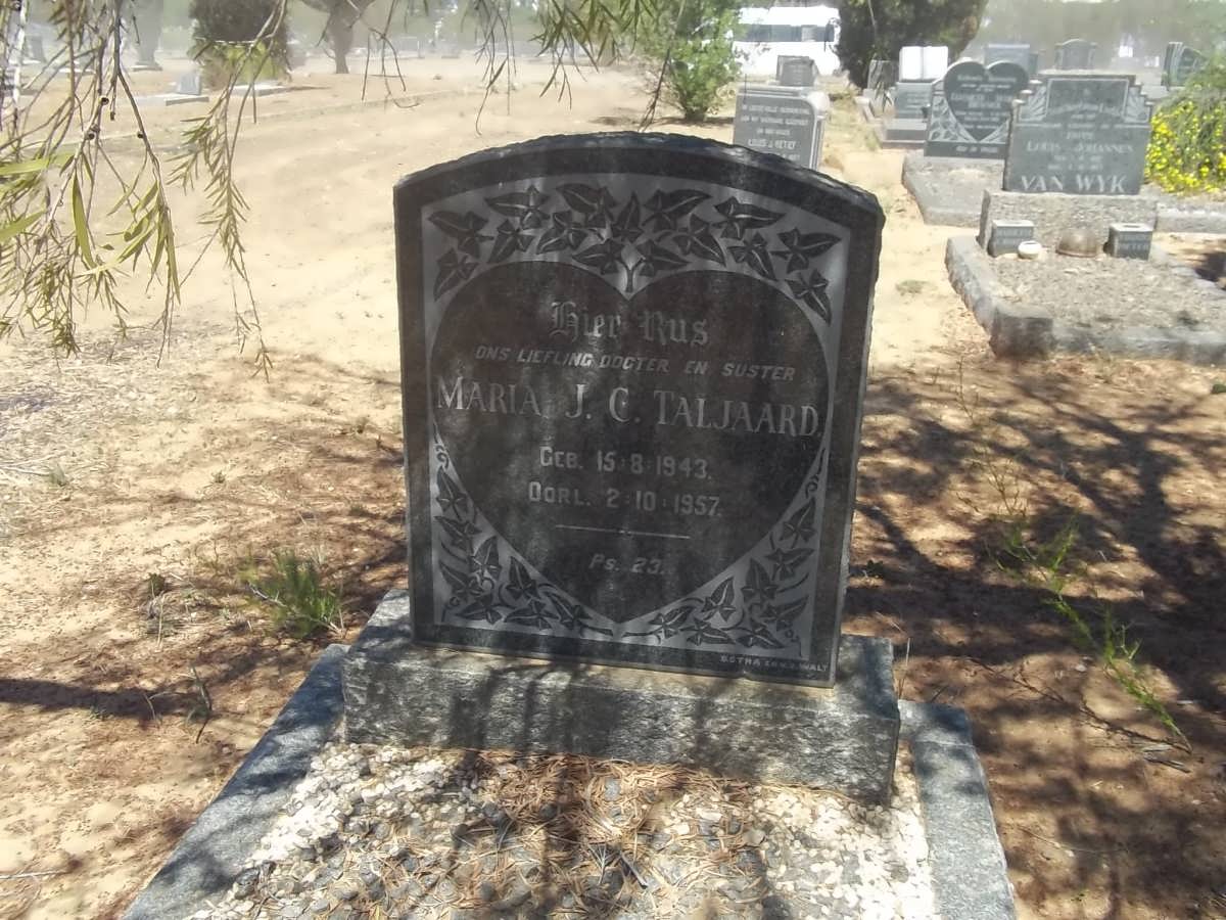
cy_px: 460
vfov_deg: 44.2
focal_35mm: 32
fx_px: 1133
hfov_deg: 56.8
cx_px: 613
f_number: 5.5
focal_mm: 5.7
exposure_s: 1/200
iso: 80
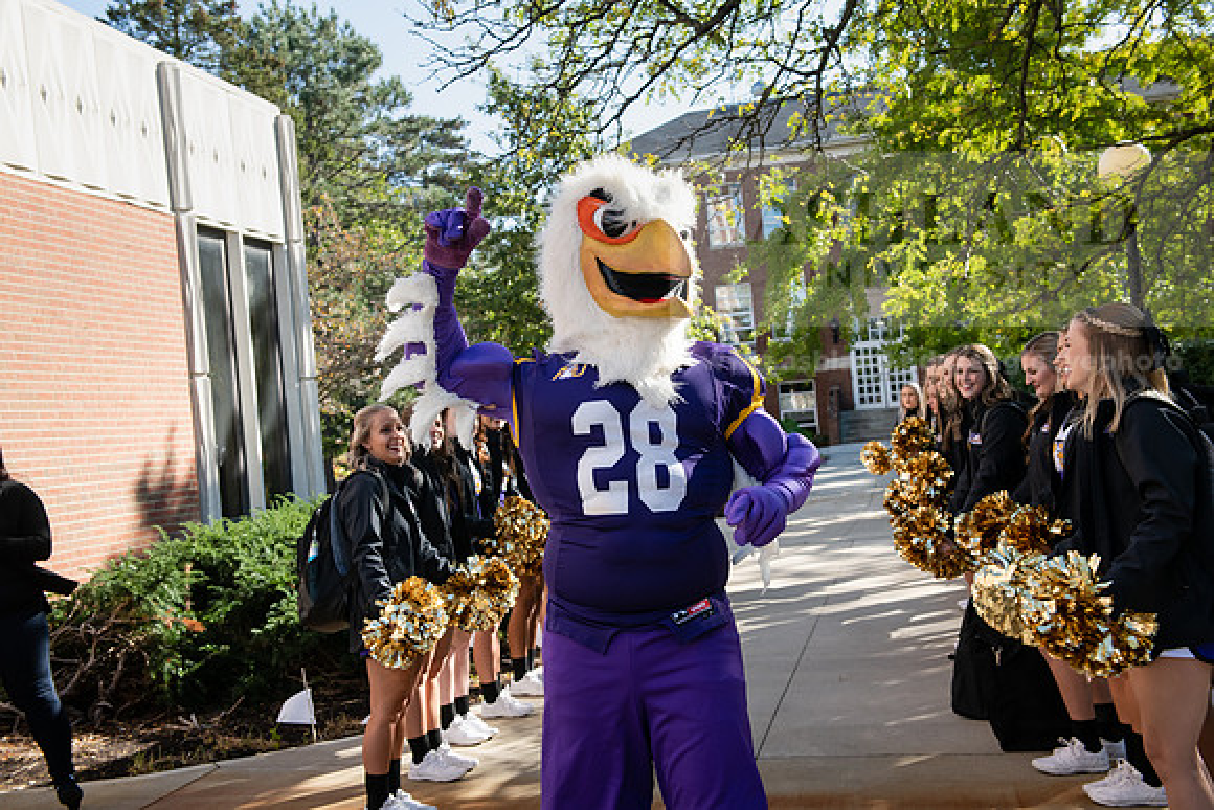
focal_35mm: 42
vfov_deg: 31.9
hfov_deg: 46.4
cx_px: 607
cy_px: 405
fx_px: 1417
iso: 400
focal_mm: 42
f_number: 5.6
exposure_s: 1/640
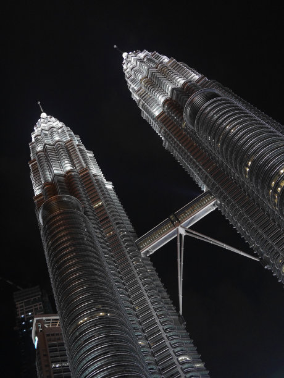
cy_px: 189
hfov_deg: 36.0
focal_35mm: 40
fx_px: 437
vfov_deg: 46.8
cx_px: 142
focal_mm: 20
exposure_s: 1/125
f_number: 1.7
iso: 1600
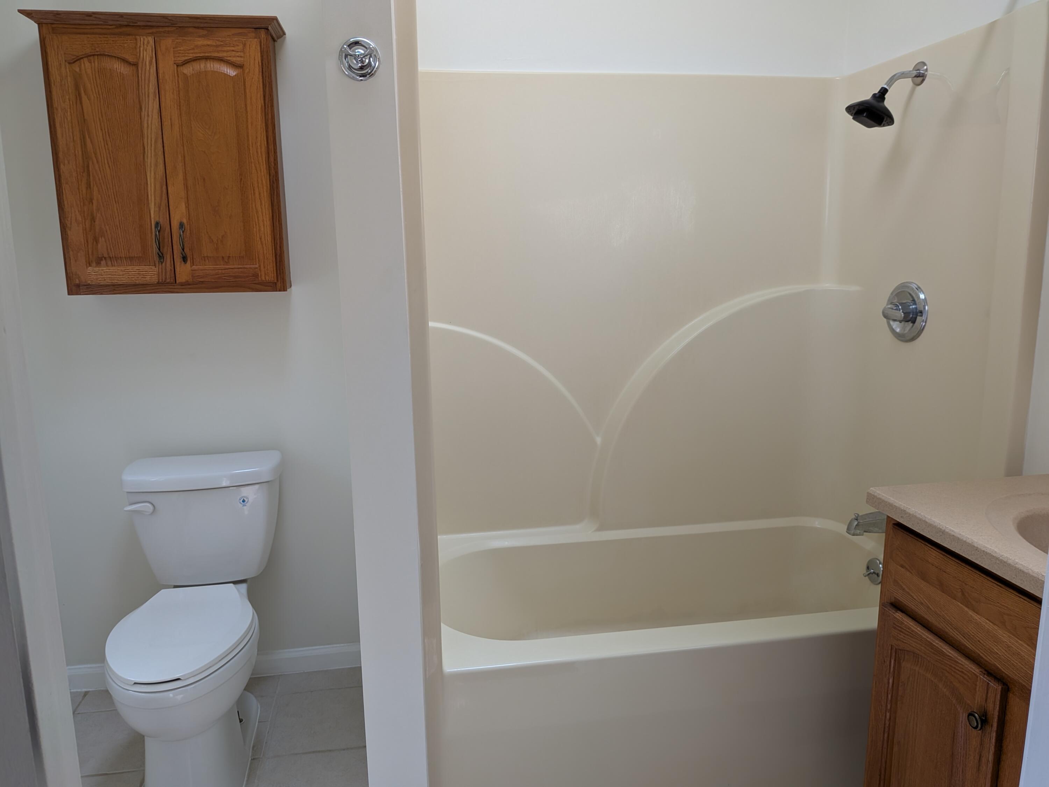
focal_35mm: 24
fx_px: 727
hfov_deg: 71.6
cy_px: 394
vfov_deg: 56.8
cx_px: 524
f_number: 1.7
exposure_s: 1/60
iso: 32
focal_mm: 4.53
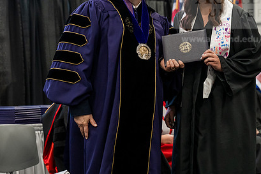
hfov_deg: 16.8
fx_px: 885
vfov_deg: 11.2
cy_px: 53
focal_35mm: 122
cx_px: 153
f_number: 4.5
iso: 4000
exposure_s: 1/200
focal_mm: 86
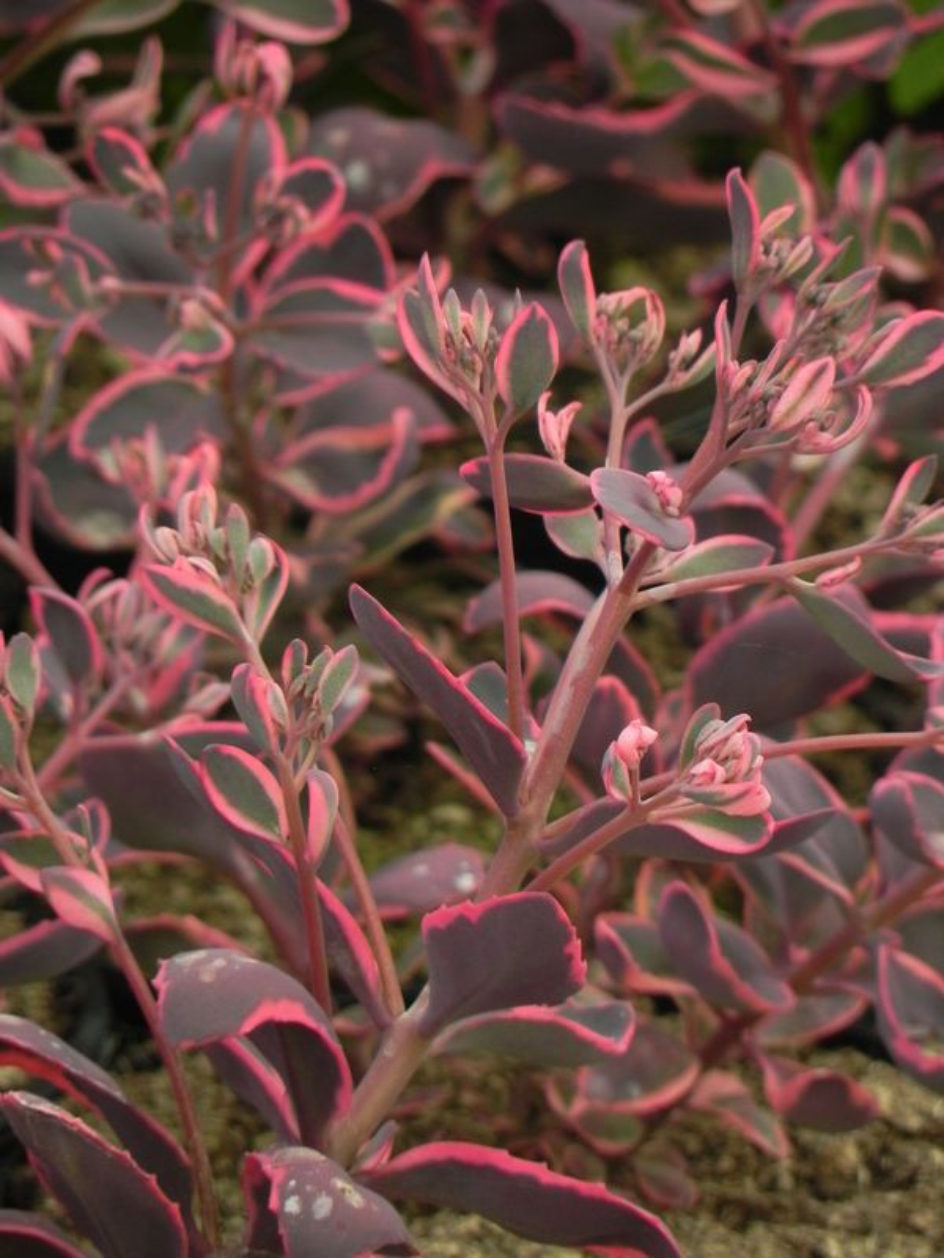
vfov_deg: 2.9
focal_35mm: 678
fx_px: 24653
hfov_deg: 2.2
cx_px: 472
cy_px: 629
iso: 160
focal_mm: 120
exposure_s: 1/200
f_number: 5
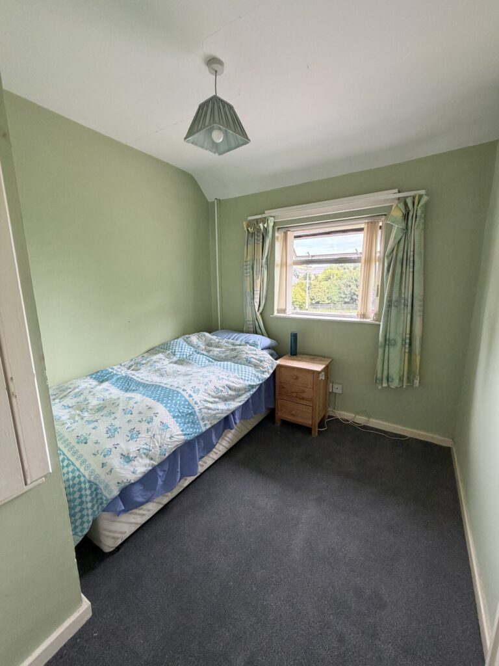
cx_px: 250
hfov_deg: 85.7
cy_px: 333
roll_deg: +0.1
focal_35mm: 14
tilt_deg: -11.4
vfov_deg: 102.1
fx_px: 269
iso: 250
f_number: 2.2
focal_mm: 2.22
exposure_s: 1/121
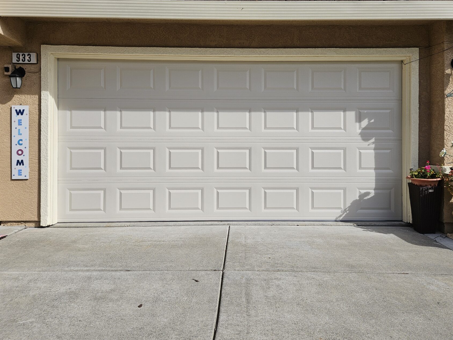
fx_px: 366
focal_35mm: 28
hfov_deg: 63.4
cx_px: 241
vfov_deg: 49.5
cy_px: 142
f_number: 1.8
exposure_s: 1/4165
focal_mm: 5.4
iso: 25
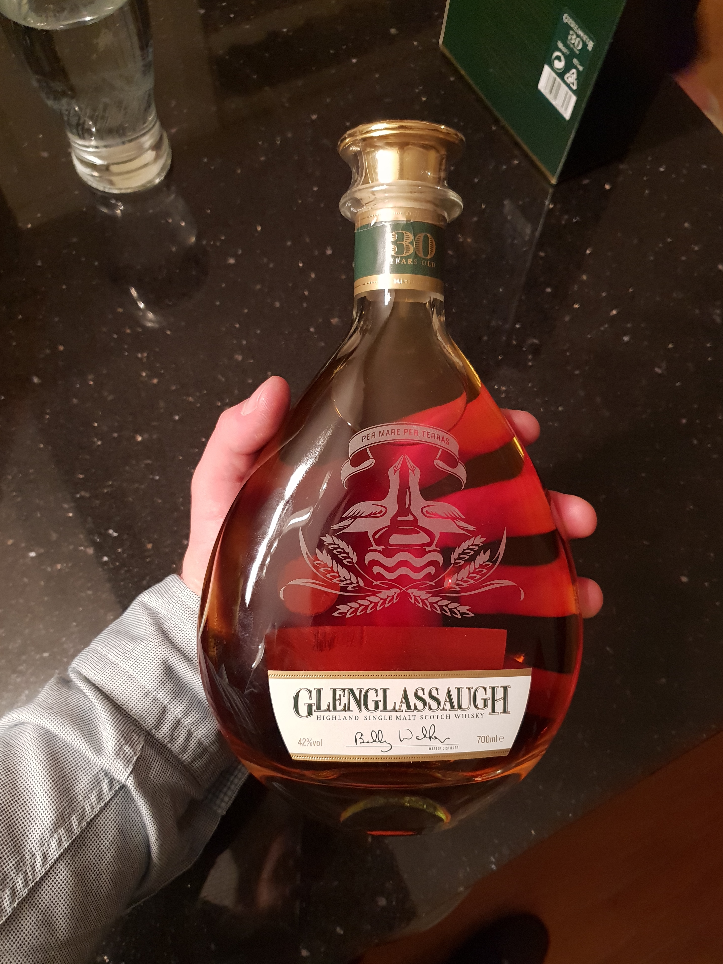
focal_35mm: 27
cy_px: 491
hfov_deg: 51.4
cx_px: 365
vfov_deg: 65.3
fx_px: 752
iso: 320
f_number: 1.5
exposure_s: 1/33
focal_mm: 4.3
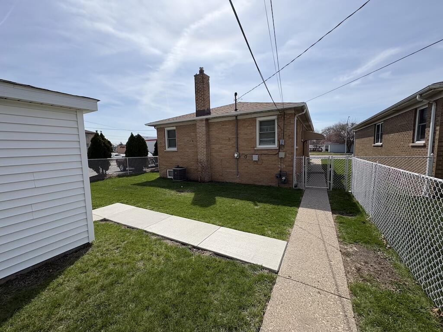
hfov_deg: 102.1
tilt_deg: -5.1
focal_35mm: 14
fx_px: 179
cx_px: 222
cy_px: 166
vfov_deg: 85.7
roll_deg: +1.4
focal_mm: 2.22
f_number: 2.2
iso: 50
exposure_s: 1/1880
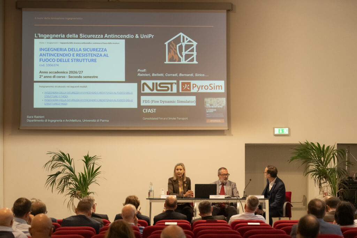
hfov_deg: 19.5
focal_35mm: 105
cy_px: 119
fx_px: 1041
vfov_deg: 13.0
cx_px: 178
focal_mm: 105
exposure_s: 1/250
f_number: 5.6
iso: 6400
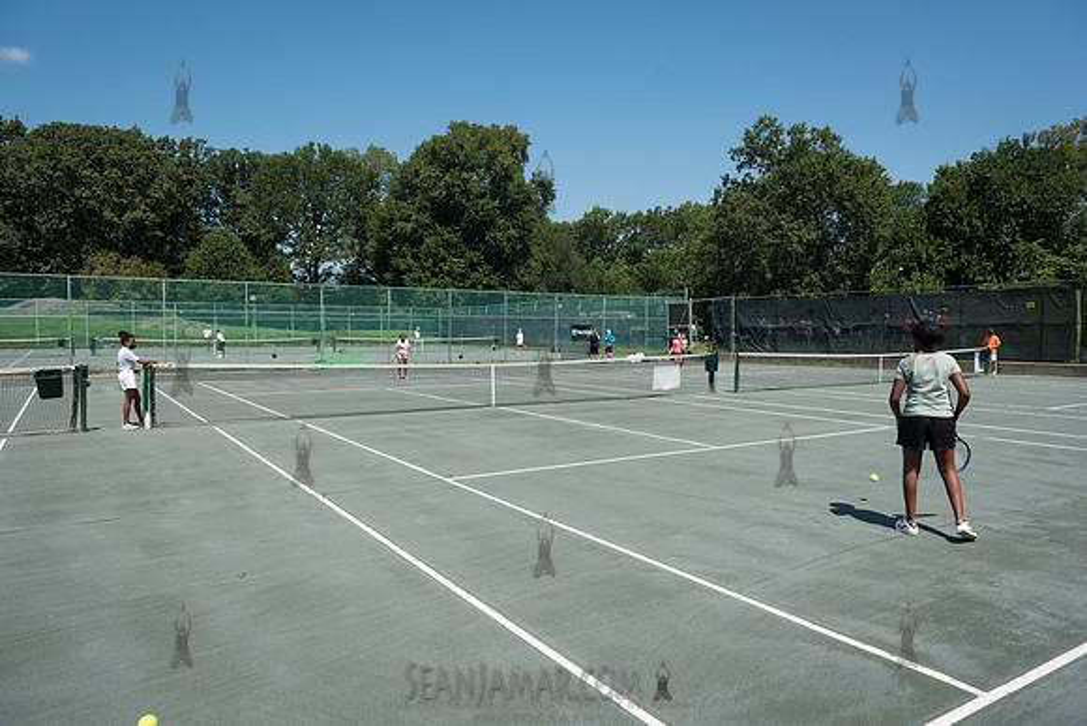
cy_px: 363
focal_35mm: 24
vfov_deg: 53.2
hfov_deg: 73.7
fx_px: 725
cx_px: 544
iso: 125
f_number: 4.5
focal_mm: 24
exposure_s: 1/1250
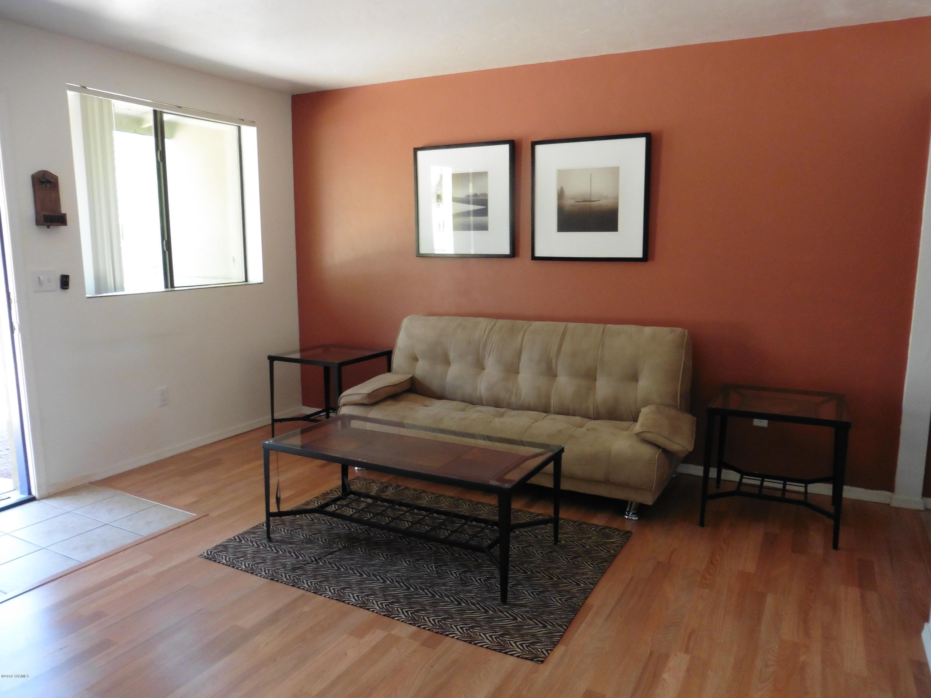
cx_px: 466
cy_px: 349
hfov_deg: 71.6
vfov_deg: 56.8
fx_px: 645
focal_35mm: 24
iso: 400
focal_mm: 4.3
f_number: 3.3
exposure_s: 1/60
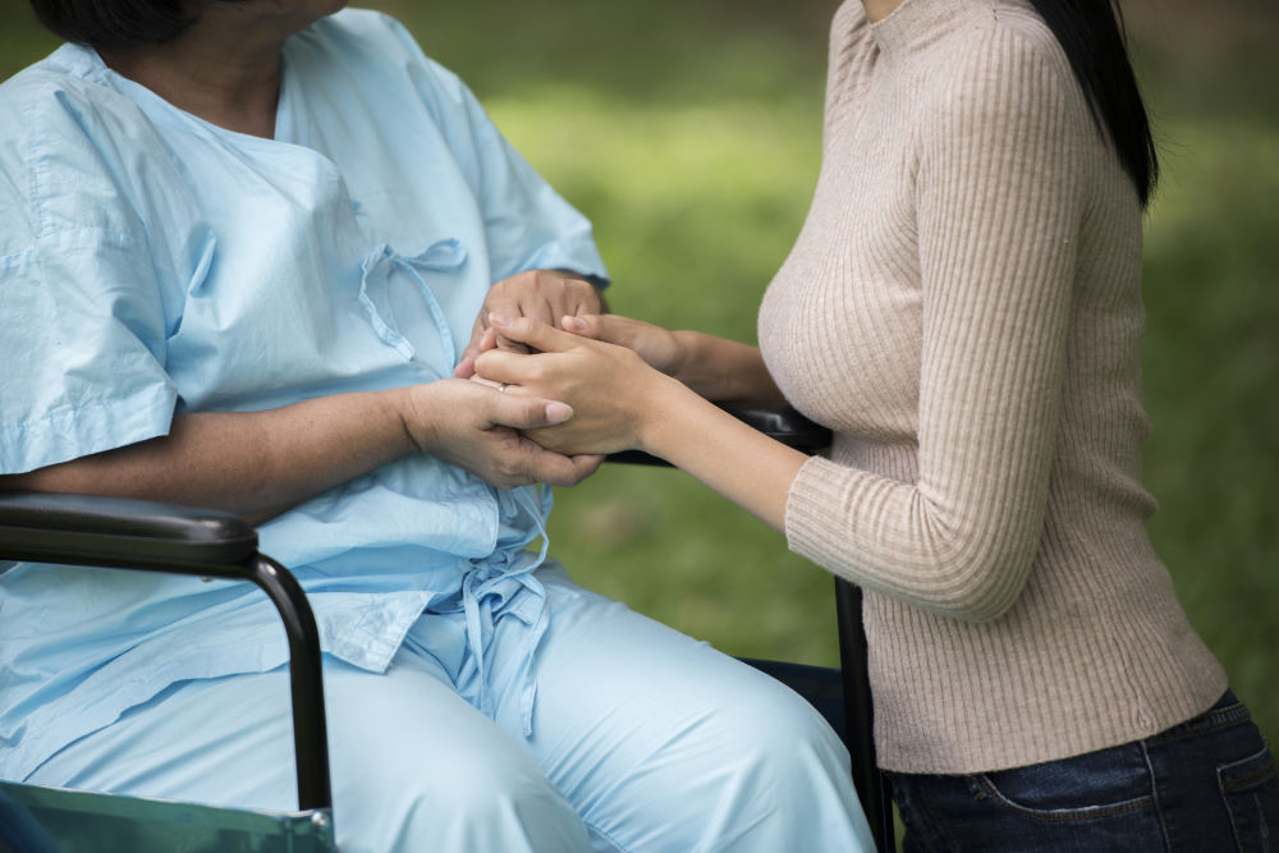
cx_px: 640
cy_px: 426
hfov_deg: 10.3
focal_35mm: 200
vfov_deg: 6.9
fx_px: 7106
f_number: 2.8
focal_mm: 200
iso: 250
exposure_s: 1/640
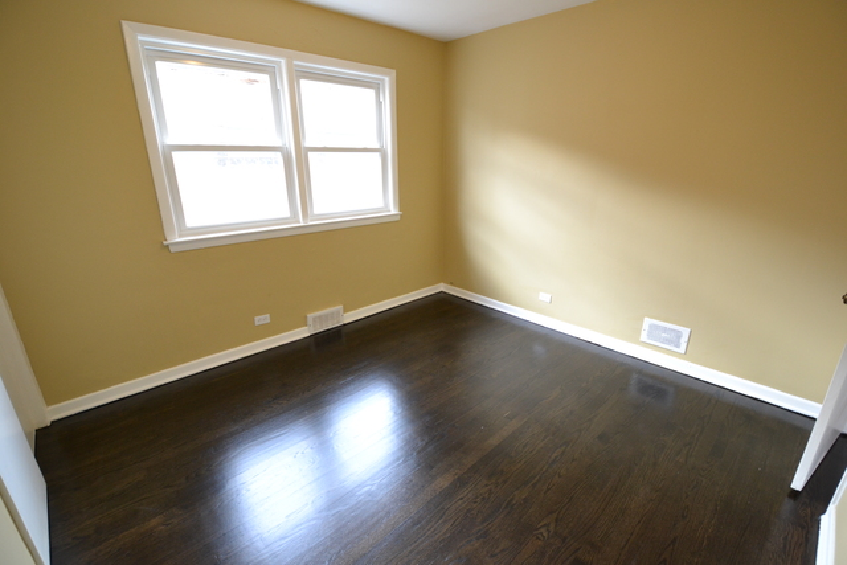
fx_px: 353
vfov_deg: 77.4
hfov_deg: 100.4
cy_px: 282
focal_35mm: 15
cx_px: 424
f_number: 3.5
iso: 1000
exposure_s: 1/60
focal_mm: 10
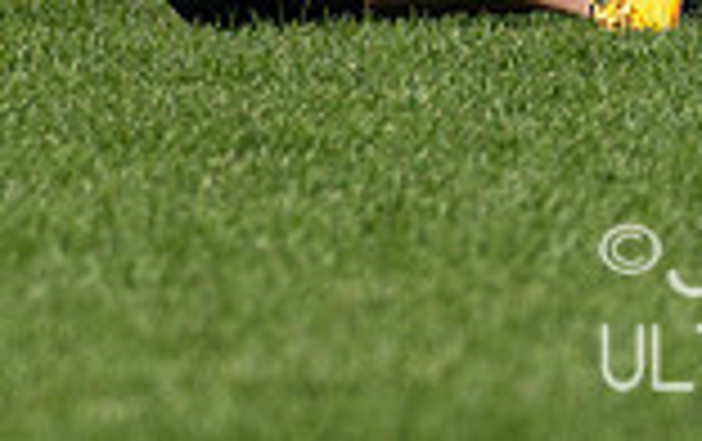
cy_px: -647
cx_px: 459
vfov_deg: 0.8
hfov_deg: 1.2
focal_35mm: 1707
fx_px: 32705
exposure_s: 1/1250
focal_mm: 200
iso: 110
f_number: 4
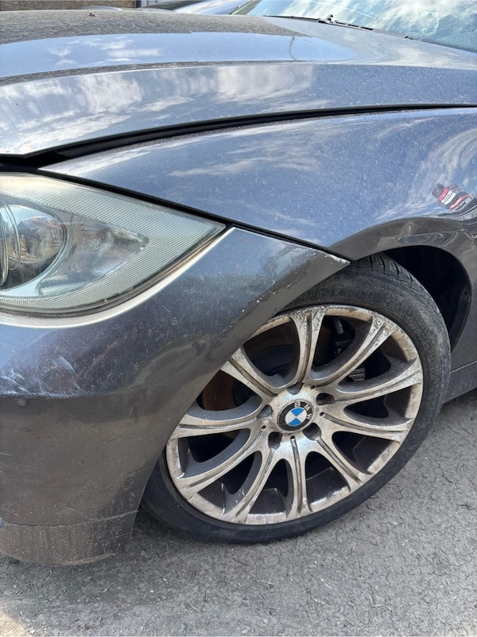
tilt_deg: -25.7
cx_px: 238
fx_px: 478
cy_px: 318
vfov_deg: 67.3
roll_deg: -8.0
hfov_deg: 53.1
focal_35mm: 26
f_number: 1.6
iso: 50
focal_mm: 5.96
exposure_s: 1/608
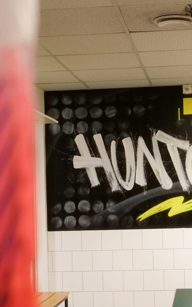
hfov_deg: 16.3
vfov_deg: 25.8
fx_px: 670
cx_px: 129
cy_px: 165
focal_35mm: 80
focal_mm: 24
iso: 1600
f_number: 3.5
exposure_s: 1/60
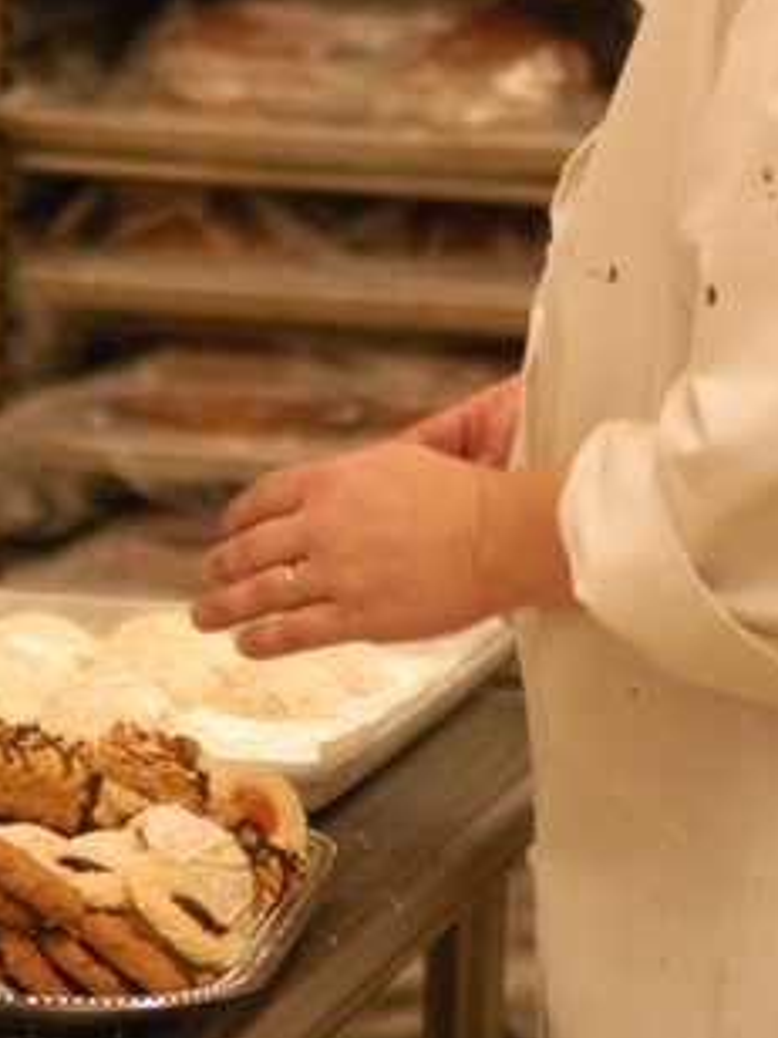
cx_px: 259
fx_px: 8063
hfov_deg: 5.5
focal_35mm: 269
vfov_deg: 7.3
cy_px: 155
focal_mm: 85
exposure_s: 1/125
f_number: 2.8
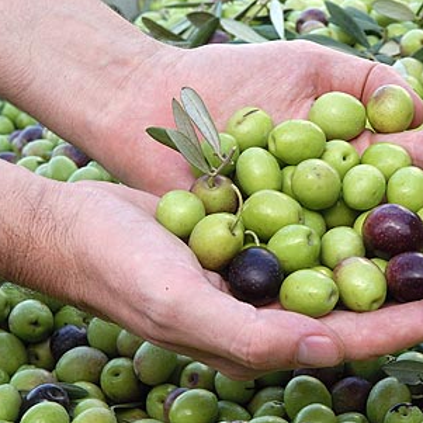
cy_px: 212
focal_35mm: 135
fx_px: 1866
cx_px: 315
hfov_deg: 12.9
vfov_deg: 12.9
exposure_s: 1/50
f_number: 18
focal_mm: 70
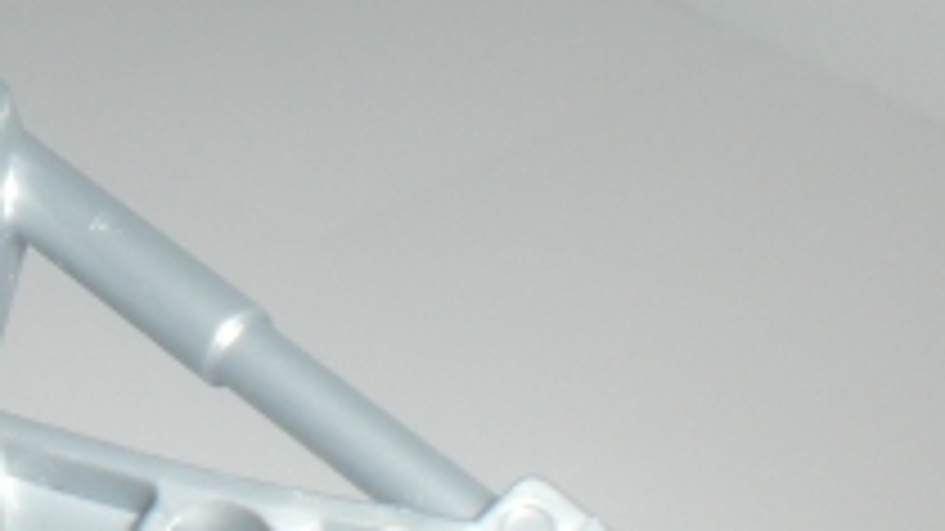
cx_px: -122
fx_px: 3156
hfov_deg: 16.5
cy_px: 112
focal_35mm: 126
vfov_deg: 9.6
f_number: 4.4
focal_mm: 6.3
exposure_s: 1/60
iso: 50
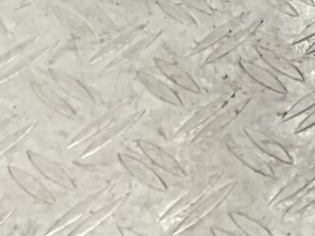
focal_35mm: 225
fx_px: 2046
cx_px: 1175
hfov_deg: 7.1
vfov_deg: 6.1
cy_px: -480
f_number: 1.8
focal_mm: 3
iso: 25
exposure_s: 1/120
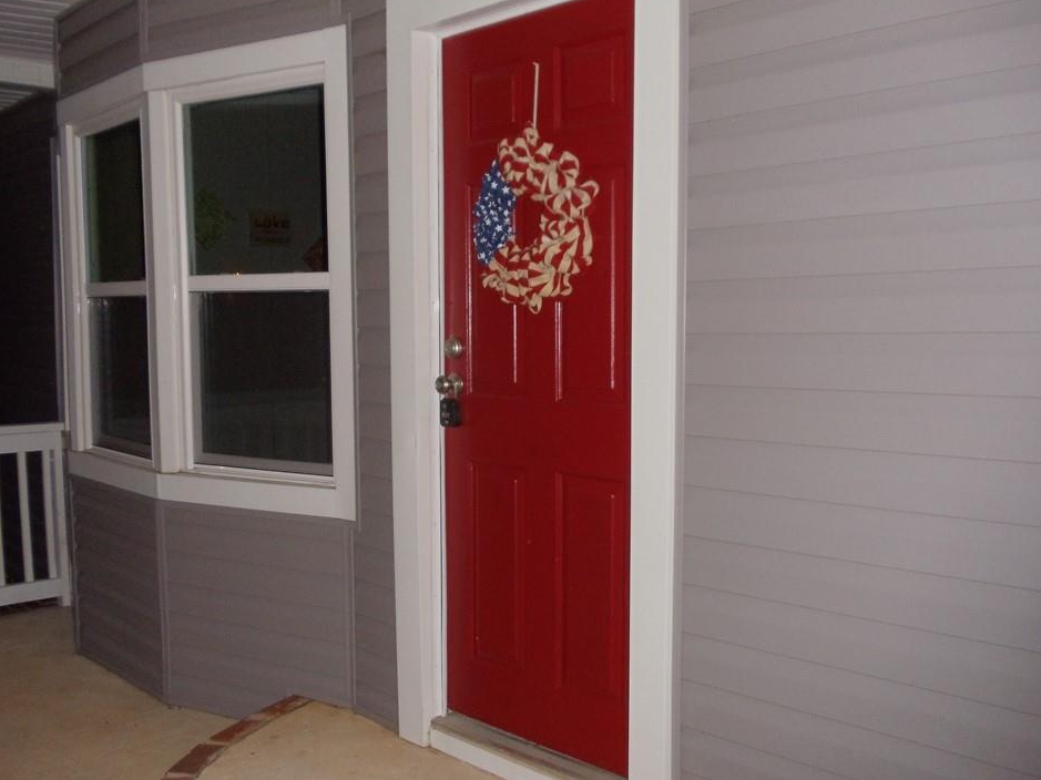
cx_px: 508
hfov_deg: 39.7
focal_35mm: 48
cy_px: 412
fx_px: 1443
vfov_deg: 30.3
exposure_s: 1/30
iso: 200
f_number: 3.5
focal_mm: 6
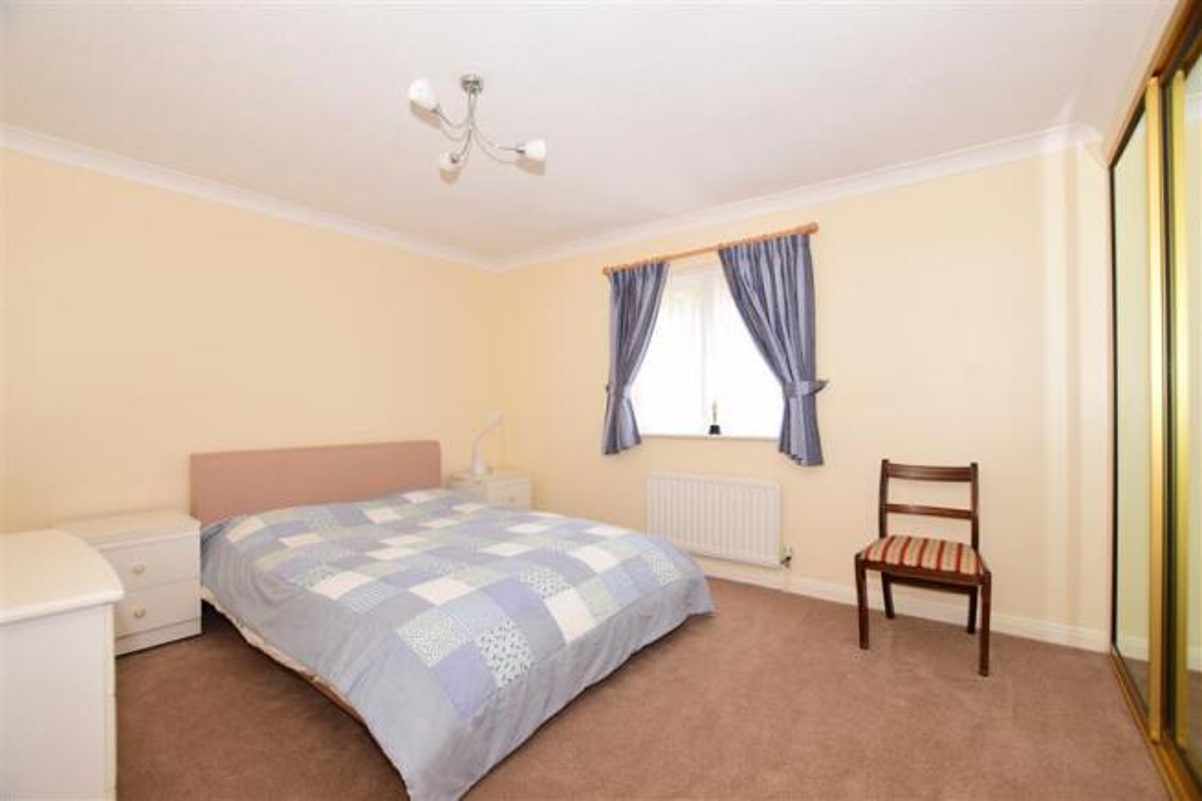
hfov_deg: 100.4
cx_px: 601
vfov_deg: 77.3
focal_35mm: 15
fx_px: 501
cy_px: 400
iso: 200
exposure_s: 1/10
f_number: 5
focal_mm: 10
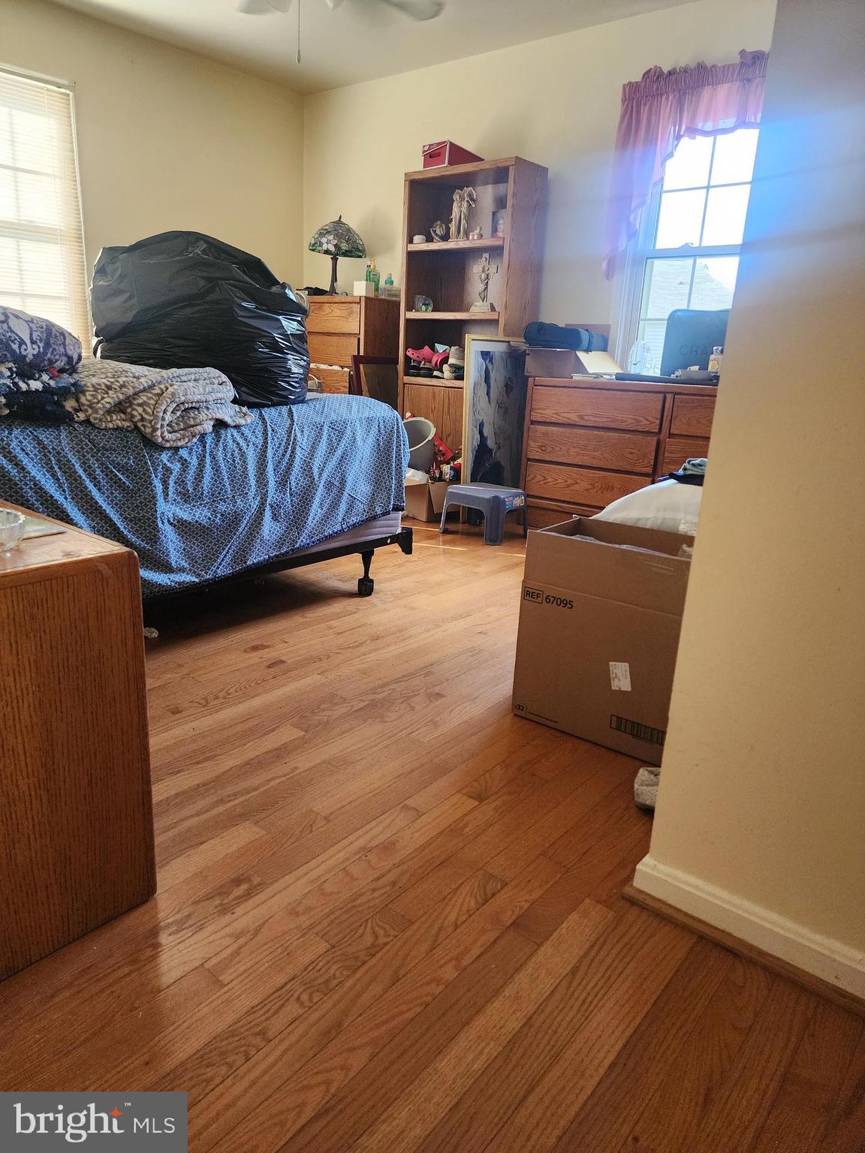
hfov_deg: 58.9
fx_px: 766
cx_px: 432
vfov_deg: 73.9
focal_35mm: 23
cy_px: 576
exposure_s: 1/120
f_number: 1.8
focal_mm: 6.4
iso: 500
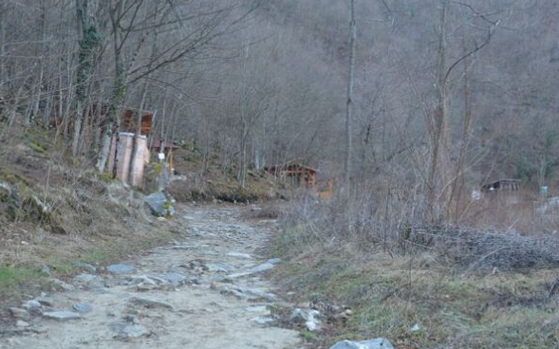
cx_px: 236
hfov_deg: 42.5
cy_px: 170
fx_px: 716
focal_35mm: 47
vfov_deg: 27.4
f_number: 9
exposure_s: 1/40
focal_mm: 26
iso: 400
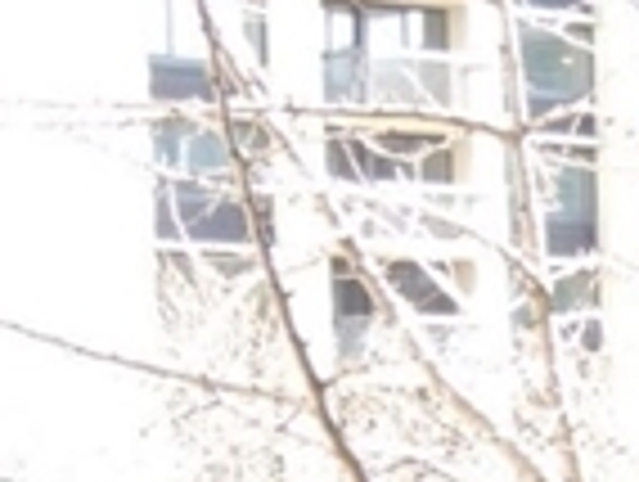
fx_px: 3199
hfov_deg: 10.7
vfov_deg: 8.4
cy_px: 802
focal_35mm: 173
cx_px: 1125
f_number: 3.4
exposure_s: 1/50
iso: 80
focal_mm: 4.3
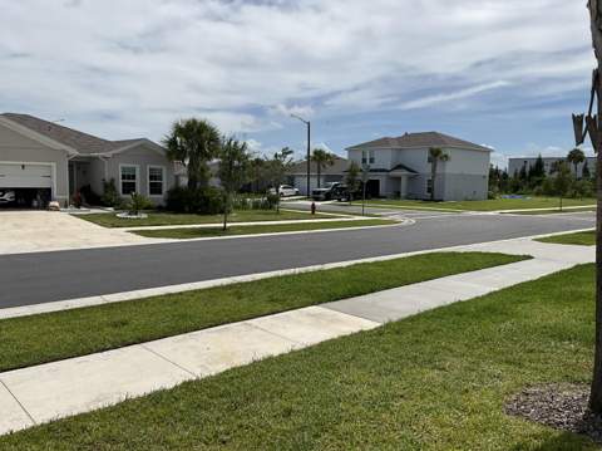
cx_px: 301
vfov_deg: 48.2
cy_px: 226
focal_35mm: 29
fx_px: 504
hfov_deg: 61.7
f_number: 1.8
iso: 25
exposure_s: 1/4065
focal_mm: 3
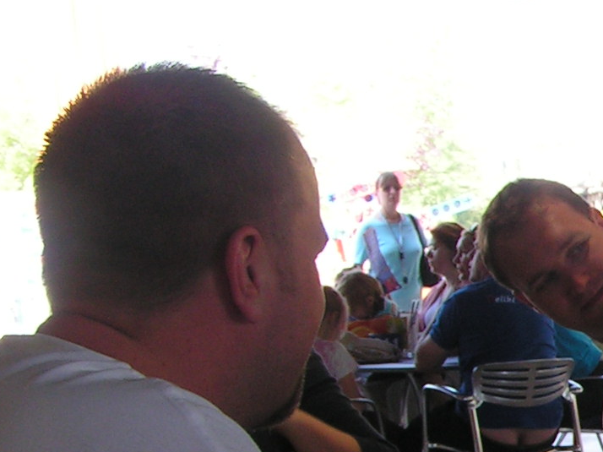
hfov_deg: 14.9
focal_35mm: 121
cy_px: 400
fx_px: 2107
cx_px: 947
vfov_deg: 12.2
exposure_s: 1/40
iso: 50
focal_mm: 6.3
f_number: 4
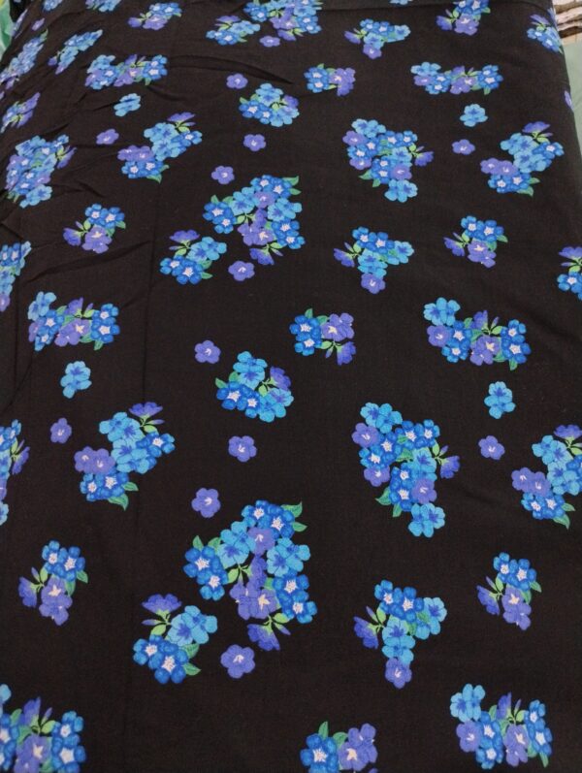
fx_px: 626
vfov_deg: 63.4
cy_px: 386
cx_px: 291
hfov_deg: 49.9
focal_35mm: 28
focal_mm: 4.26
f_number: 1.8
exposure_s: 1/50
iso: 856
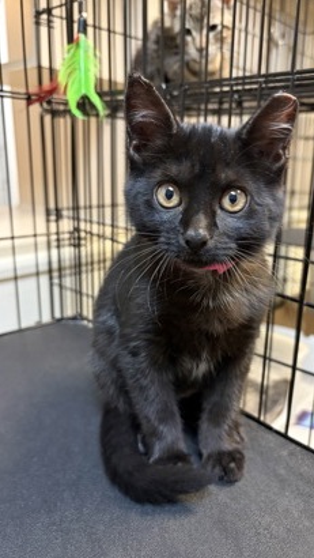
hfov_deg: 40.0
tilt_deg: -14.9
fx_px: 429
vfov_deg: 66.0
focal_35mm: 29
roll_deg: -0.6
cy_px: 283
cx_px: 192
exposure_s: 1/30
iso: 500
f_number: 1.6
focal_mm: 5.96
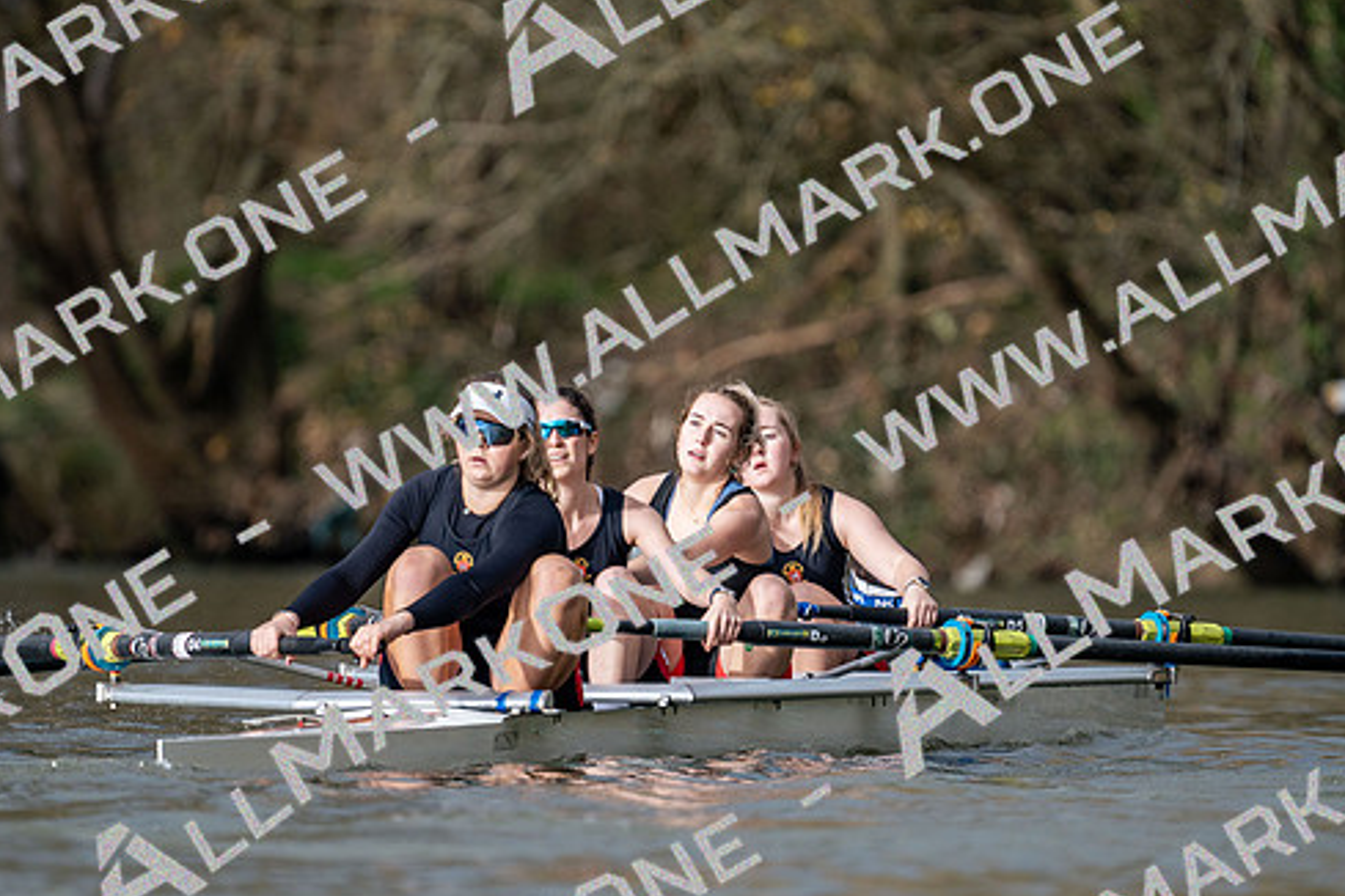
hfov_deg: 2.9
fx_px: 26599
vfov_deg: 1.9
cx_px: 655
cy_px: 518
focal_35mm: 712
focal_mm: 600
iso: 400
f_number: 6.3
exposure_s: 1/1600
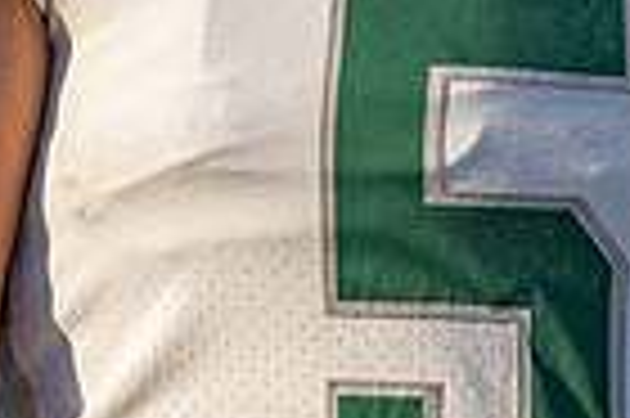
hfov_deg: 3.4
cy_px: -378
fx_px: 10488
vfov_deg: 2.3
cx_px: 490
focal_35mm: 600
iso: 100
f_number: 2.8
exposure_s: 1/1600
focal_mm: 135
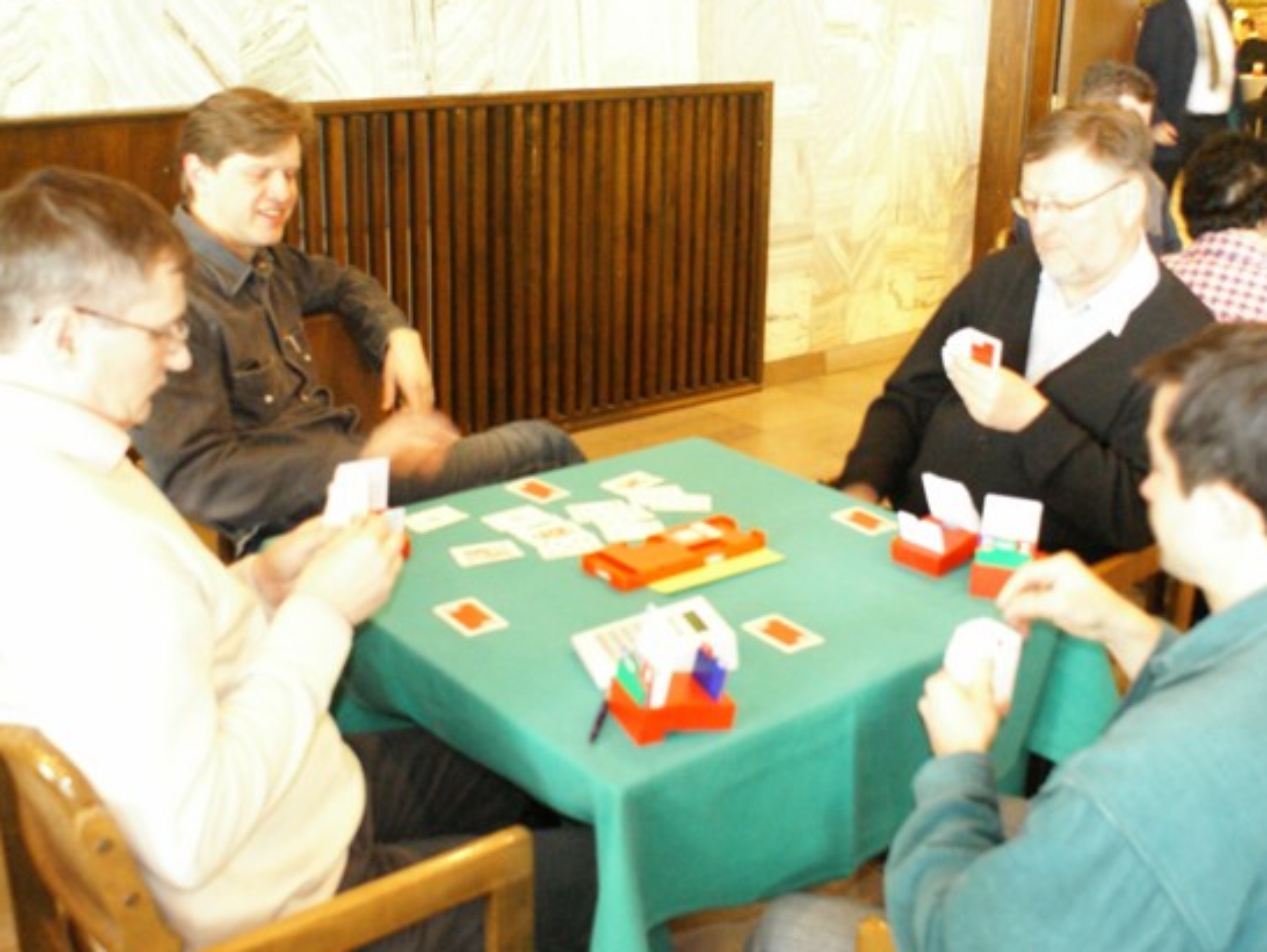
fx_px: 1355
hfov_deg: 50.0
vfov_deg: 38.7
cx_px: 696
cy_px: 437
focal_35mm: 37
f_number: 4
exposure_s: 1/13
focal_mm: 20
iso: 1600
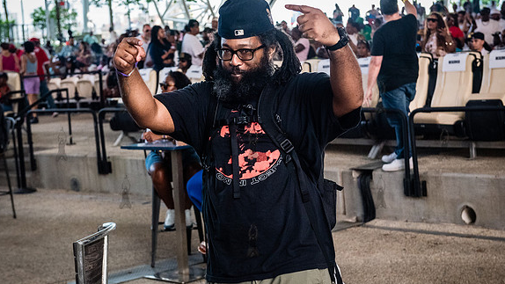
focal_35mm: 68
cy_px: 144
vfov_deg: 17.7
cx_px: 243
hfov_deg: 31.0
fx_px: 911
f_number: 4.5
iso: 5000
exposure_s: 1/800
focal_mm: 56
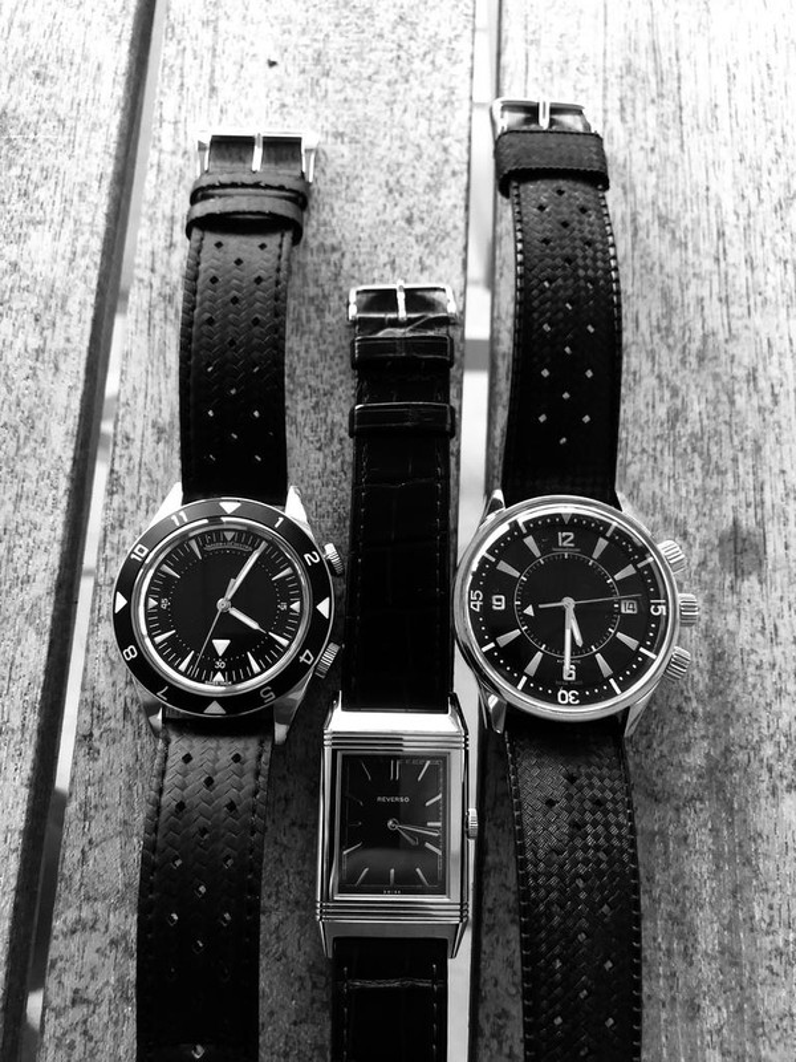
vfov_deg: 63.4
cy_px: 531
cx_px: 398
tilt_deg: -77.2
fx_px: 858
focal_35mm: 28
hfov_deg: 49.7
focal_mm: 4
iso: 125
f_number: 1.8
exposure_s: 1/4
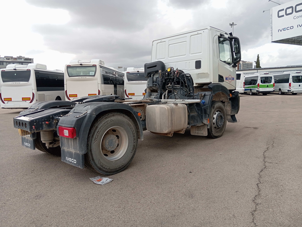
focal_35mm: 28
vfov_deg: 49.9
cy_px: 114
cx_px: 151
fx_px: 245
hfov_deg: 63.4
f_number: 1.8
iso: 54
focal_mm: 4.22
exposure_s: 1/313
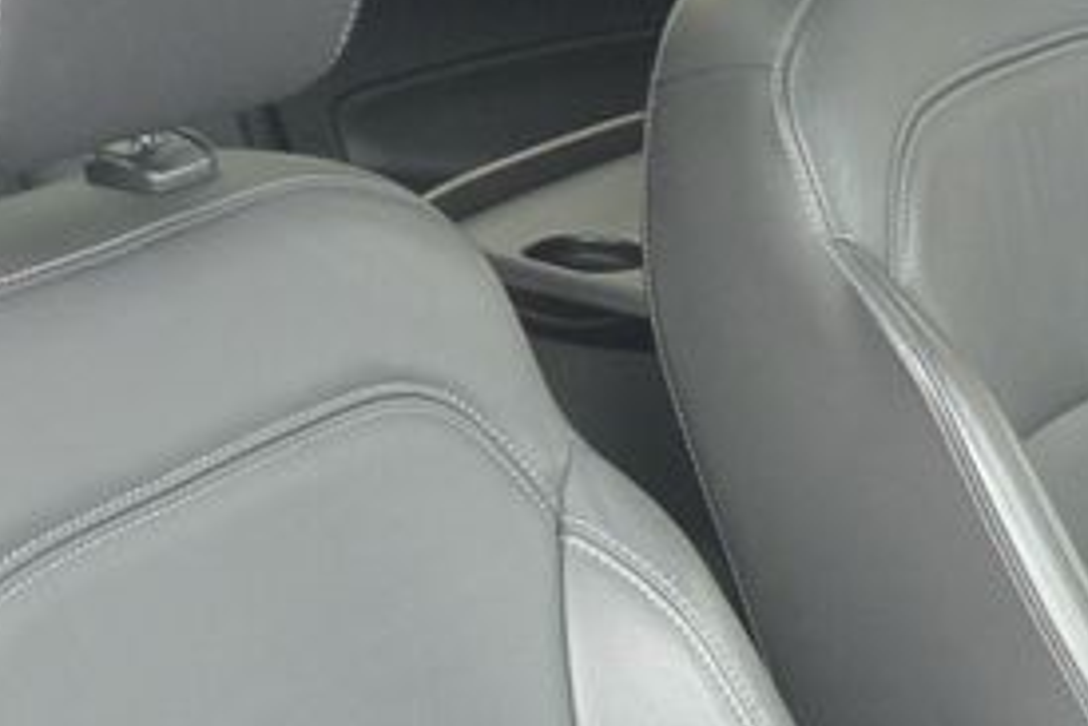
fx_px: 3054
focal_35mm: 101
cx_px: 921
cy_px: 1260
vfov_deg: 12.5
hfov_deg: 19.9
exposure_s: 1/60
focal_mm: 10
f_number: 3.5
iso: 450
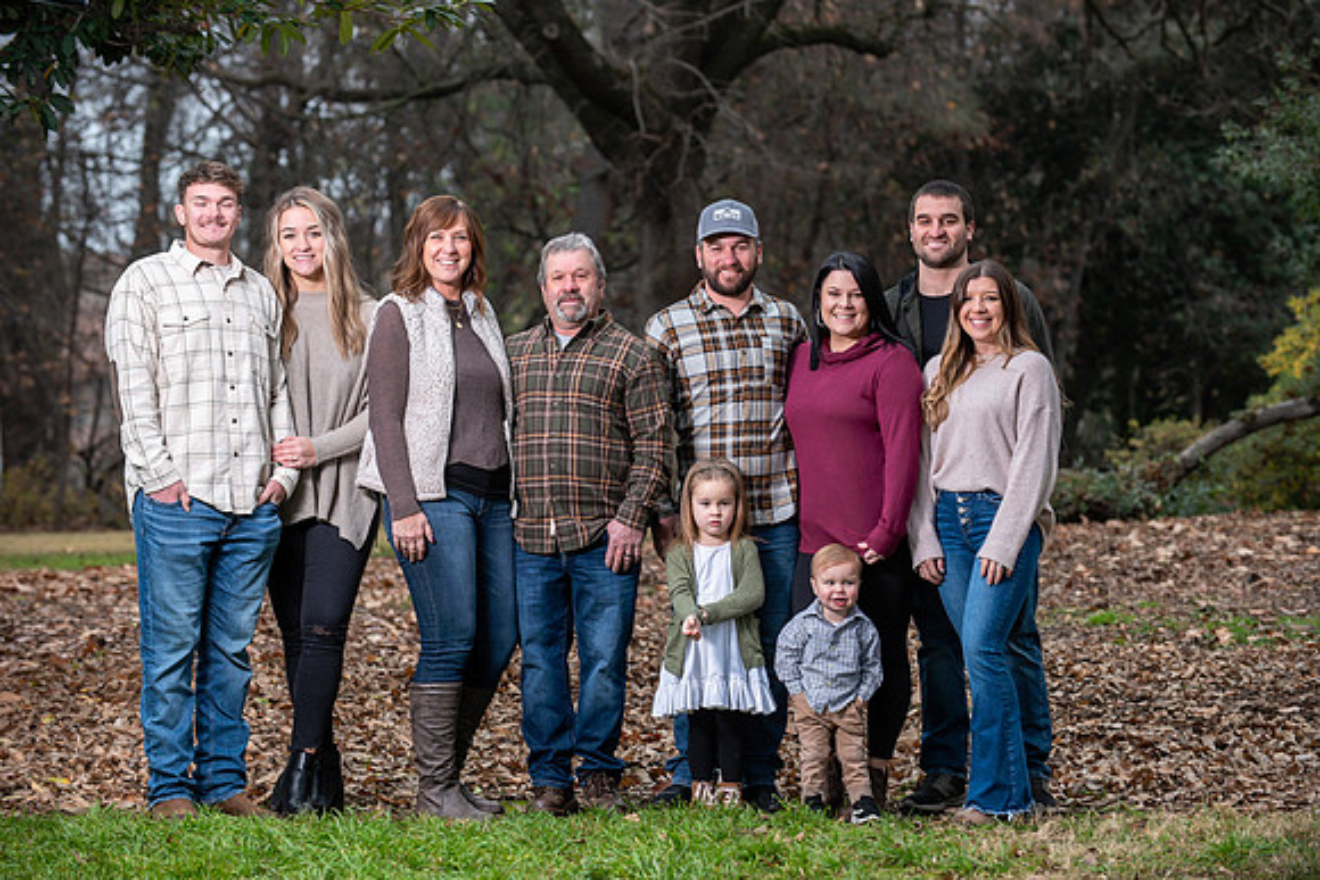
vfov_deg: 11.8
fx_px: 4254
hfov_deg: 17.6
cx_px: 660
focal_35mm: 116
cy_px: 440
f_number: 4
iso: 200
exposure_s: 1/125
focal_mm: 116
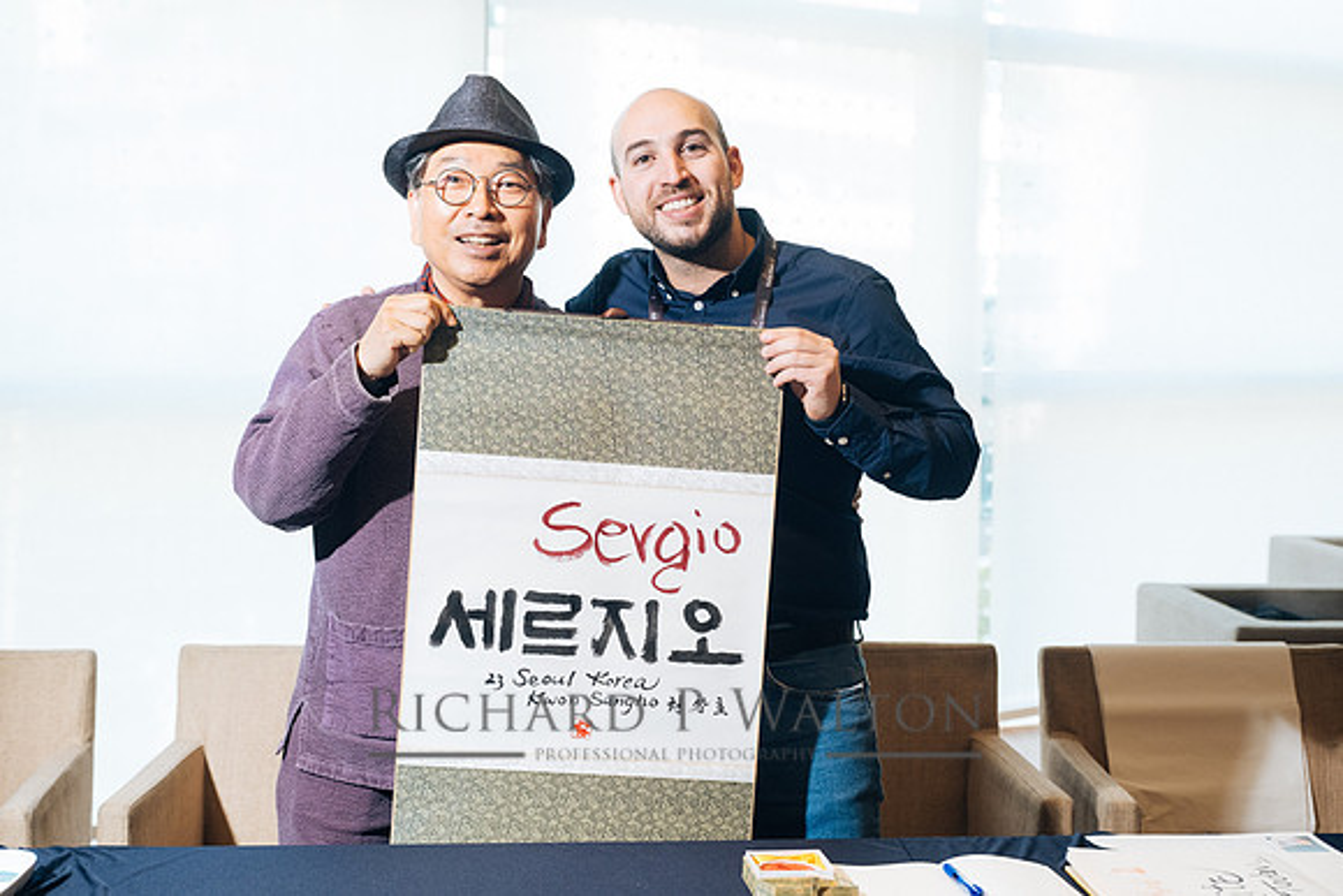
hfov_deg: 39.6
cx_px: 672
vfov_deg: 27.0
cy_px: 448
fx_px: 1866
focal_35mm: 50
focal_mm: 33.2
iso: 800
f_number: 3.2
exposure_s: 1/250
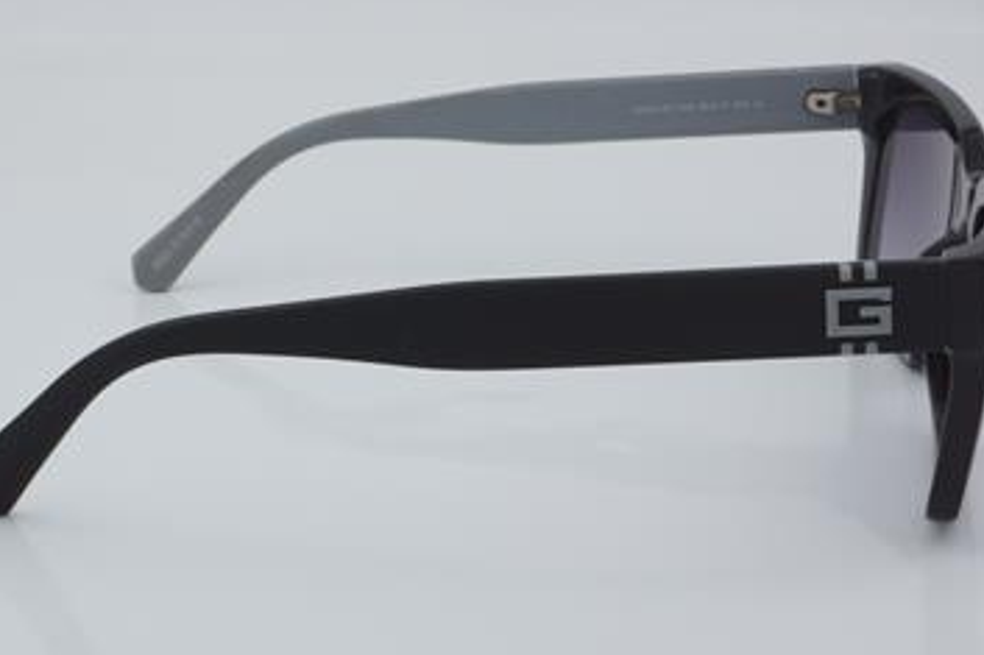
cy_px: 315
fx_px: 2322
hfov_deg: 23.9
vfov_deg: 16.1
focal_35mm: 85
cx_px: 485
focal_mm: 50
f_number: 32
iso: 100
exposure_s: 1/4
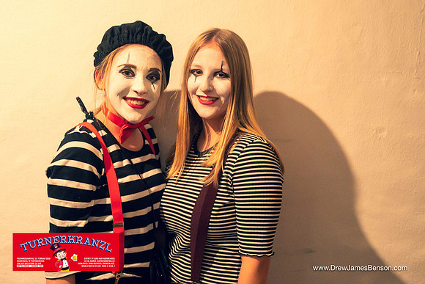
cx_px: 212
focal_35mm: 40
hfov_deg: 48.4
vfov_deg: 33.4
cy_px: 142
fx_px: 472
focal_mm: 27
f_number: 3.8
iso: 4500
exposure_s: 1/60
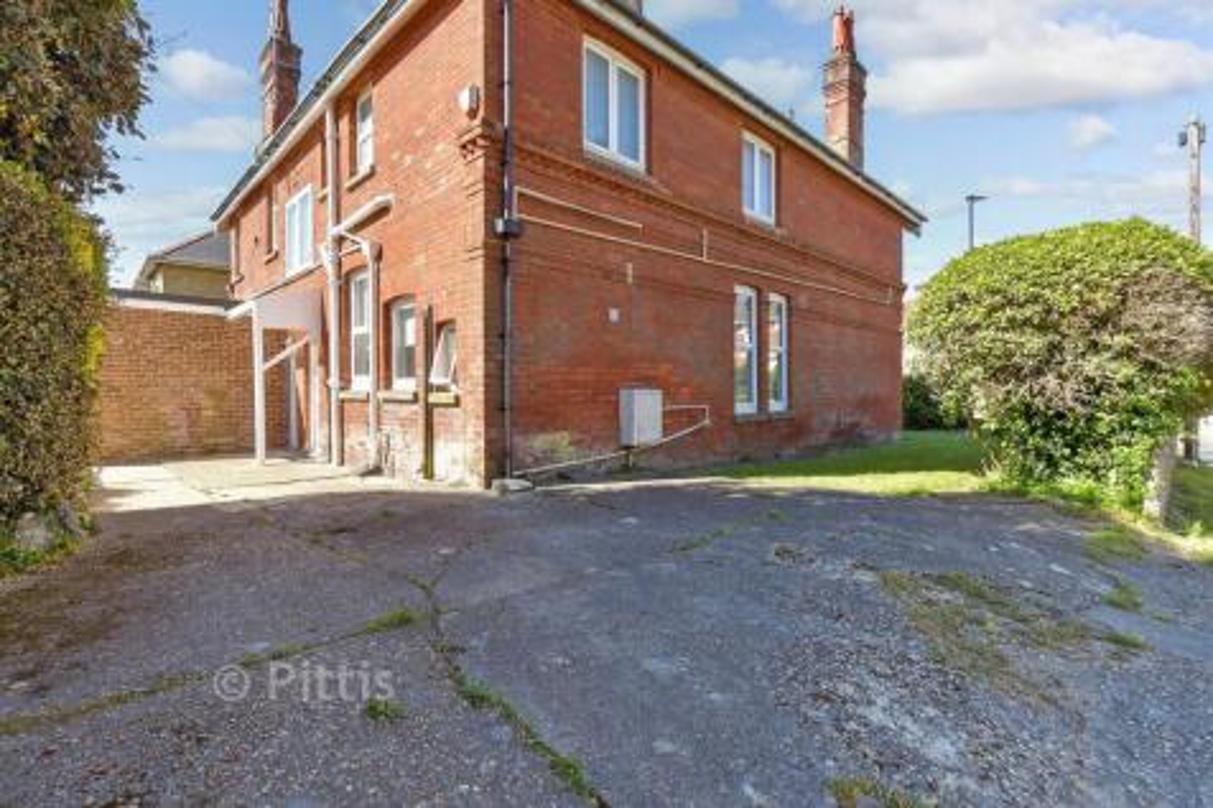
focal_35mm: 15
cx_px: 606
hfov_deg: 100.4
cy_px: 404
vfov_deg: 77.3
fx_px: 505
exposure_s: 1/100
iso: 160
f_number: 8
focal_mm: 10
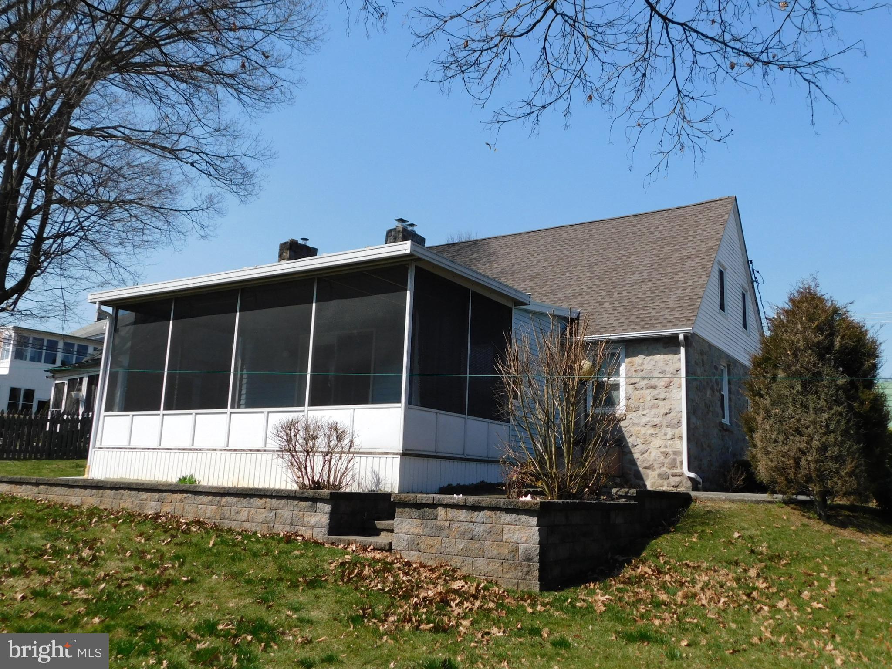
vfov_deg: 46.8
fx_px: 773
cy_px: 334
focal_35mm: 30
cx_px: 446
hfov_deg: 60.0
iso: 125
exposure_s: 1/400
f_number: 6.4
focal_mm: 5.3
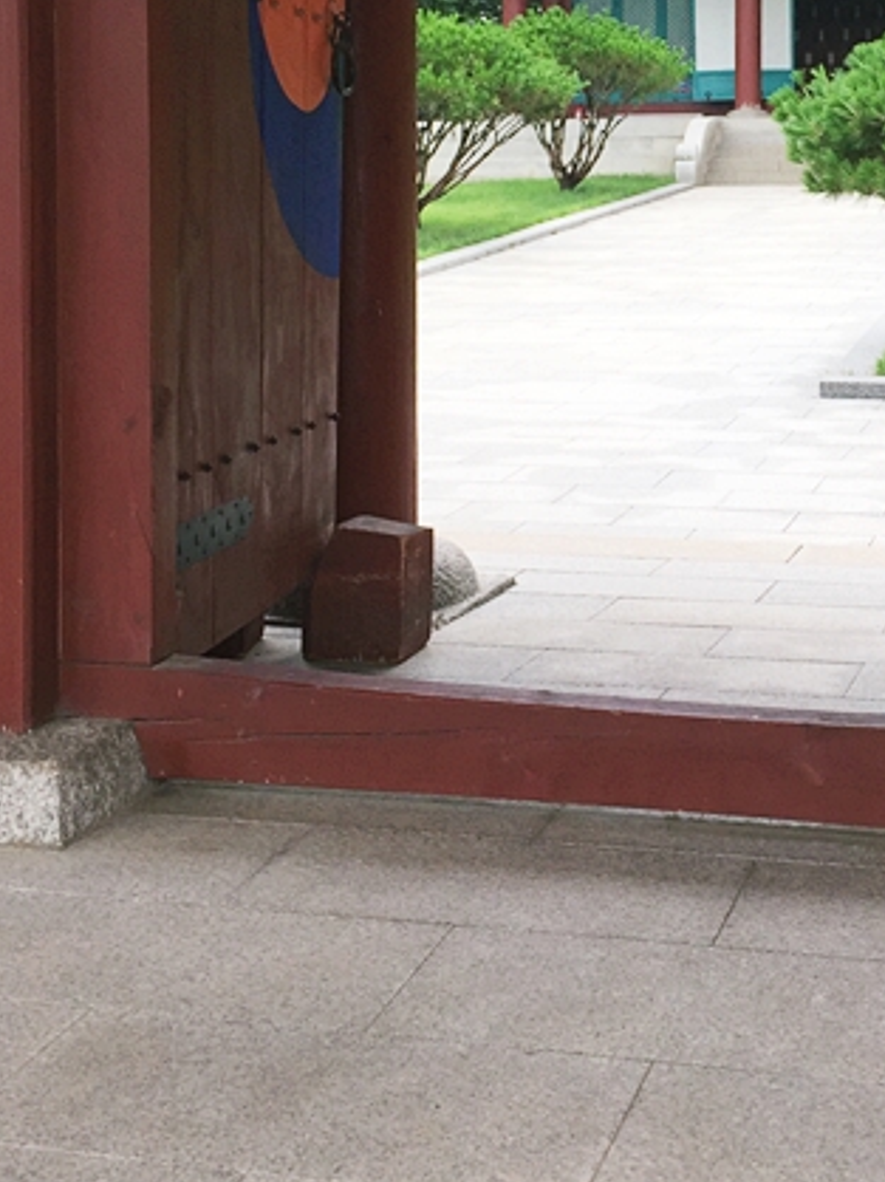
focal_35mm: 52
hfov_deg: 27.5
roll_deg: -0.4
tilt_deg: +0.2
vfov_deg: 35.5
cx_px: 704
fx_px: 1774
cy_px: 219
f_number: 2.2
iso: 32
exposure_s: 1/262
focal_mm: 4.15
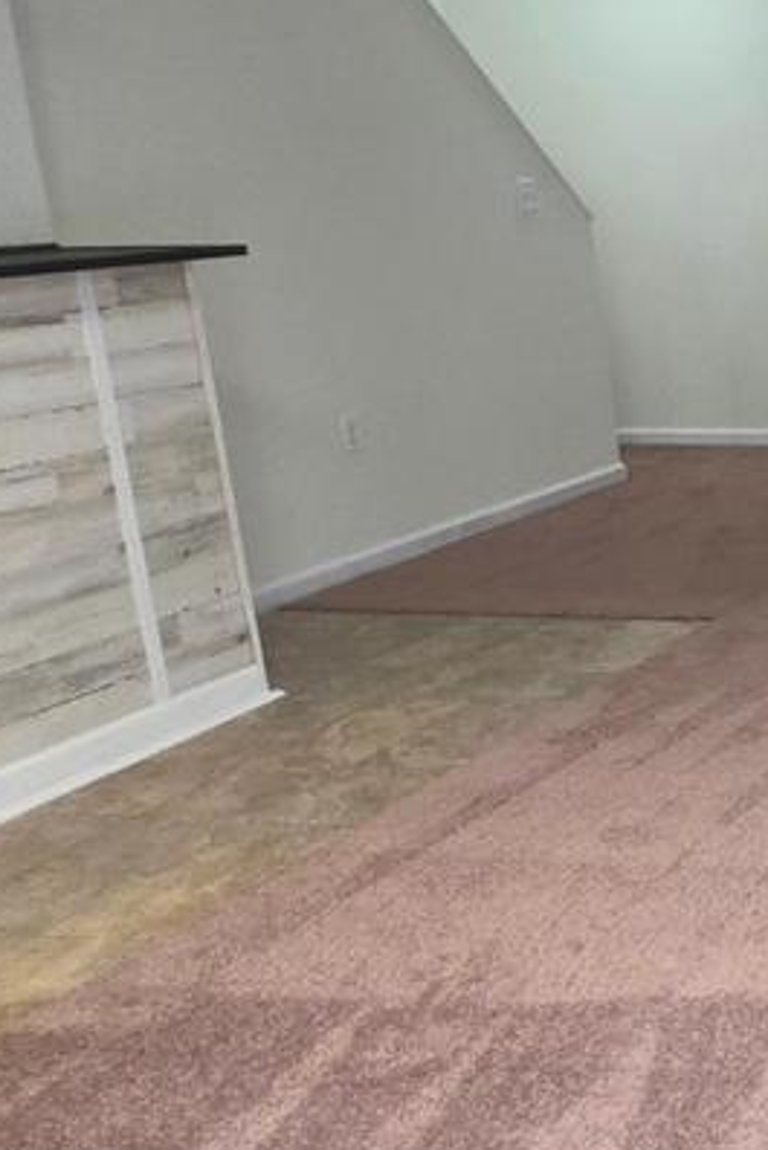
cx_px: 1327
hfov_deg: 20.6
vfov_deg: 40.3
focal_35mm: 49
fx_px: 1567
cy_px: 576
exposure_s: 1/120
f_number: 1.9
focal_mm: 2.2
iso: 250
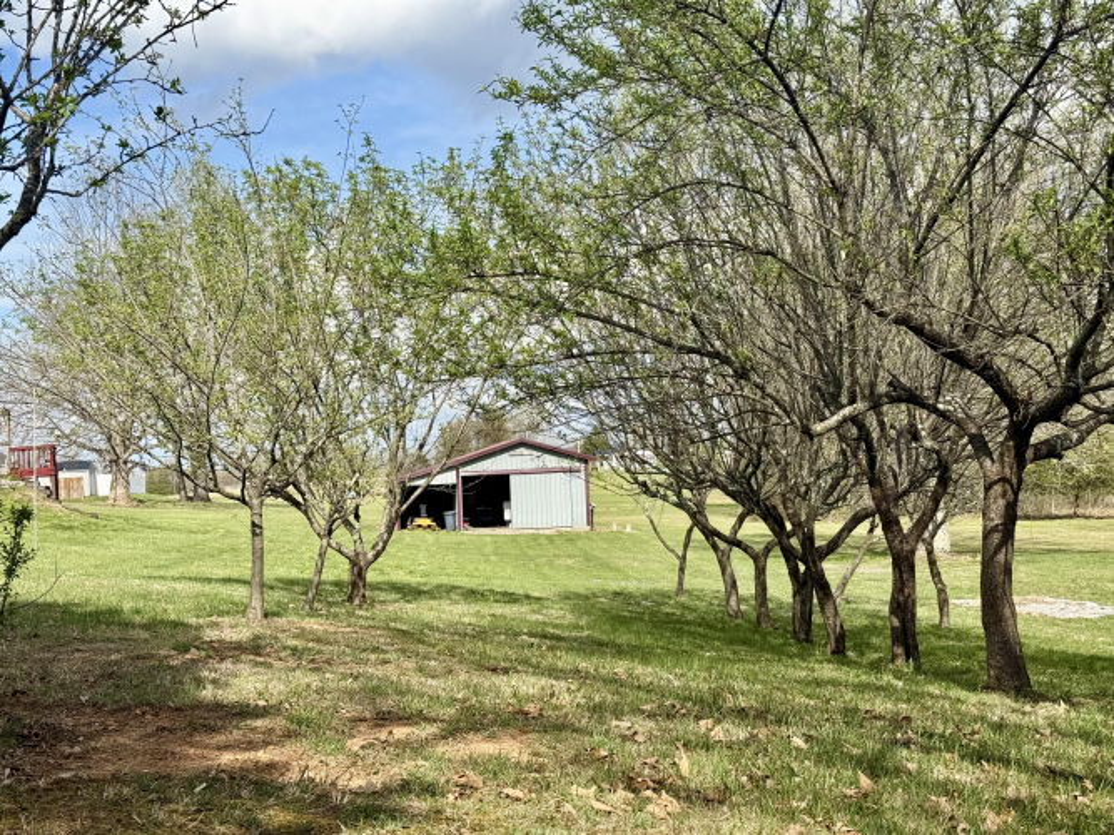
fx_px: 1544
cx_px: 557
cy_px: 418
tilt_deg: +1.7
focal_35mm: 48
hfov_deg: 39.7
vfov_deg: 30.3
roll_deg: +2.9
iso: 64
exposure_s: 1/4329
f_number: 1.78
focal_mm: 6.76
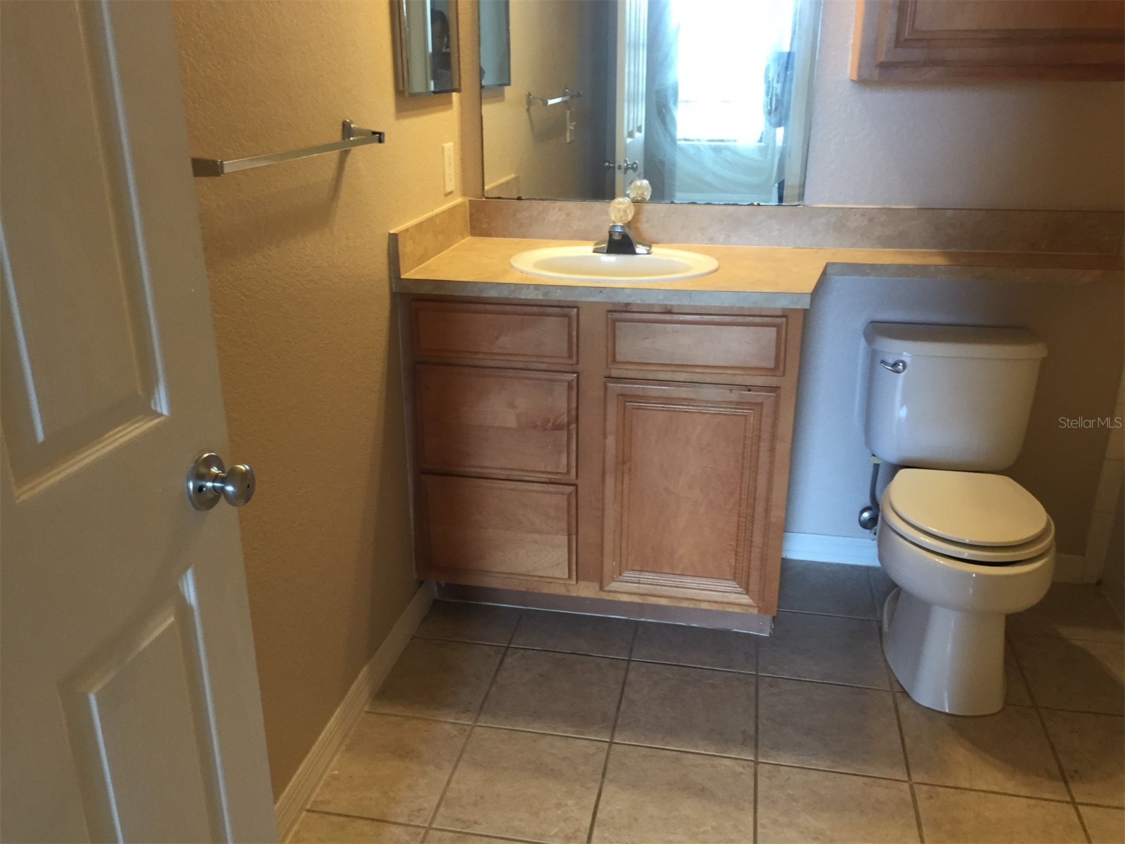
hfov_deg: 61.7
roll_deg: +0.9
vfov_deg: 48.2
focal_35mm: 29
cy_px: 422
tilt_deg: -22.2
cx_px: 562
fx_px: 942
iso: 125
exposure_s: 1/30
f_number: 2.2
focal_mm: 4.15
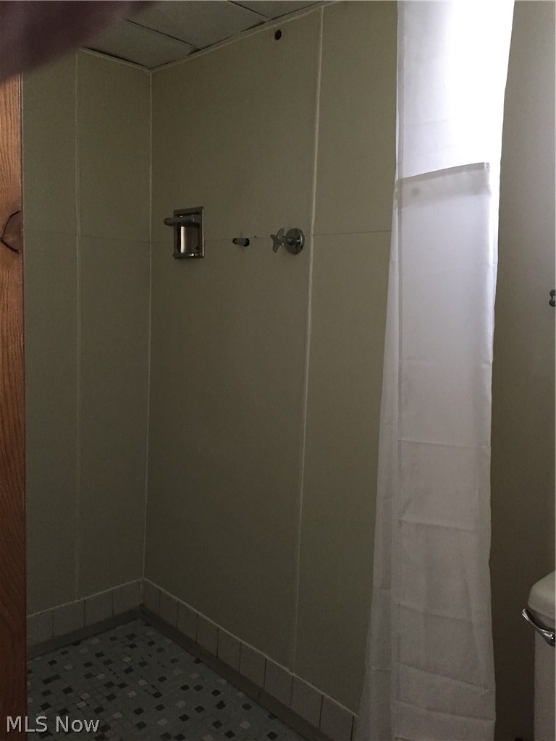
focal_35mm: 29
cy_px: 370
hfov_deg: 48.2
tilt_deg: -6.8
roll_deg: -1.6
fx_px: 621
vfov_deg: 61.7
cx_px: 278
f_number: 2.2
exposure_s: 1/30
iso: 250
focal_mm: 4.15
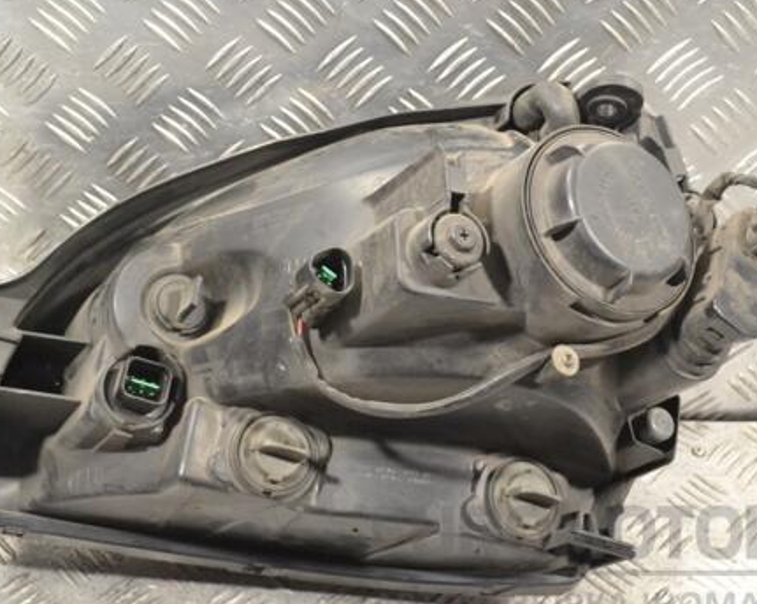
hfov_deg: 36.6
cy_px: 298
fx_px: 1142
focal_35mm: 51
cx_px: 339
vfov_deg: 29.6
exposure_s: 1/160
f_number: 6.3
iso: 3200
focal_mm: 26
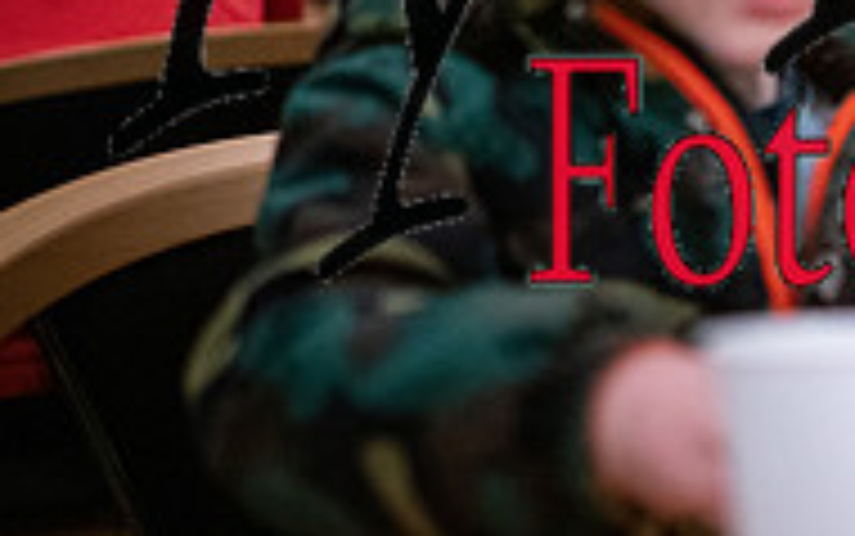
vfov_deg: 11.9
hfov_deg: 17.5
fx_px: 2541
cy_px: -20
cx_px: 1224
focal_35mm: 109
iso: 8000
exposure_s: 1/1600
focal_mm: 35
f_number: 1.4
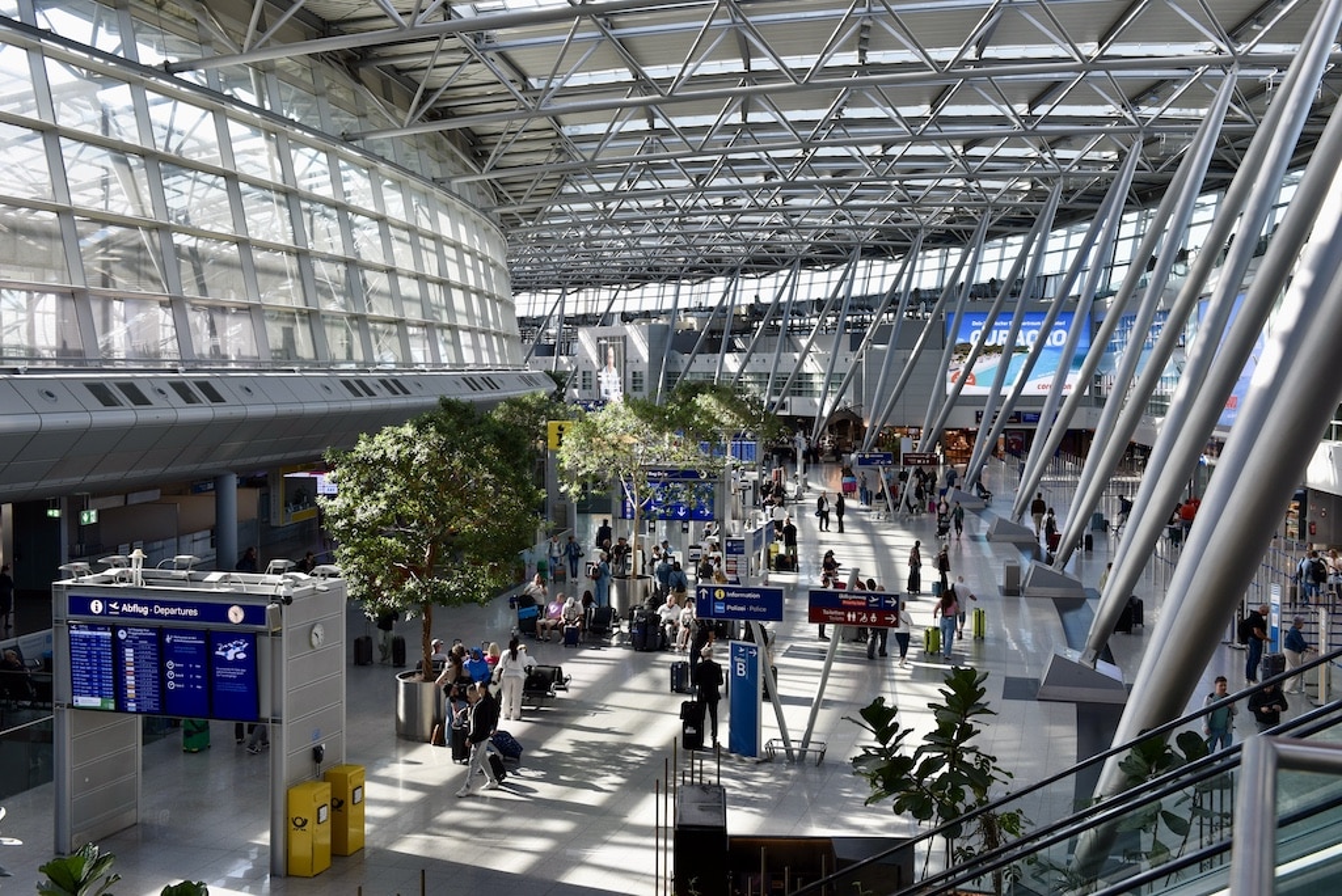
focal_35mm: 42
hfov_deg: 46.4
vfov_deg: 31.9
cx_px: 671
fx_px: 1566
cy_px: 448
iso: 500
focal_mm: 42
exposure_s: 1/160
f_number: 6.3
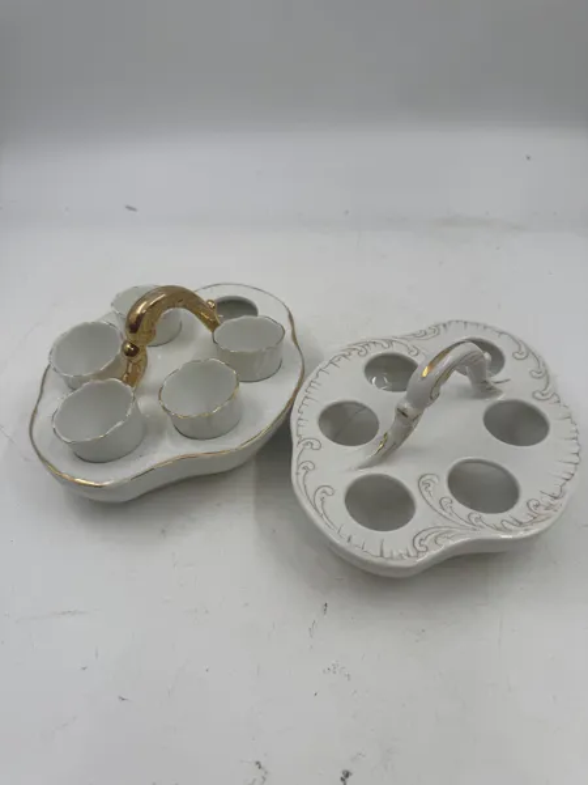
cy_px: 392
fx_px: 544
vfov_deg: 71.6
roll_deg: +2.1
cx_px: 294
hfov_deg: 56.8
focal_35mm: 24
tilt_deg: -43.8
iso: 80
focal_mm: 6.76
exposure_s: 1/1010
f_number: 1.78
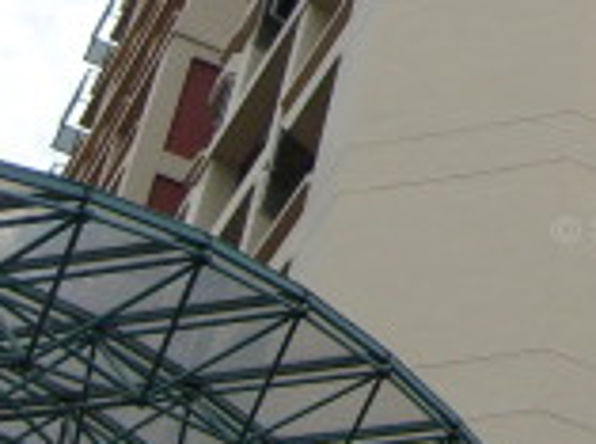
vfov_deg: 11.7
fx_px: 2113
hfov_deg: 15.1
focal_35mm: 123
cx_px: 835
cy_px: -144
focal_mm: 5.8
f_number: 7.1
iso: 80
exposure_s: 1/350
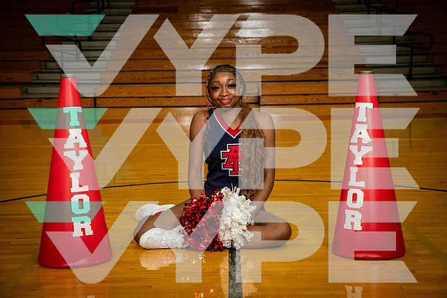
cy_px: 149
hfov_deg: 28.8
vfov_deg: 19.5
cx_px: 224
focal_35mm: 70
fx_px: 869
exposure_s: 1/160
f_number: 7.1
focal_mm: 70
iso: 800
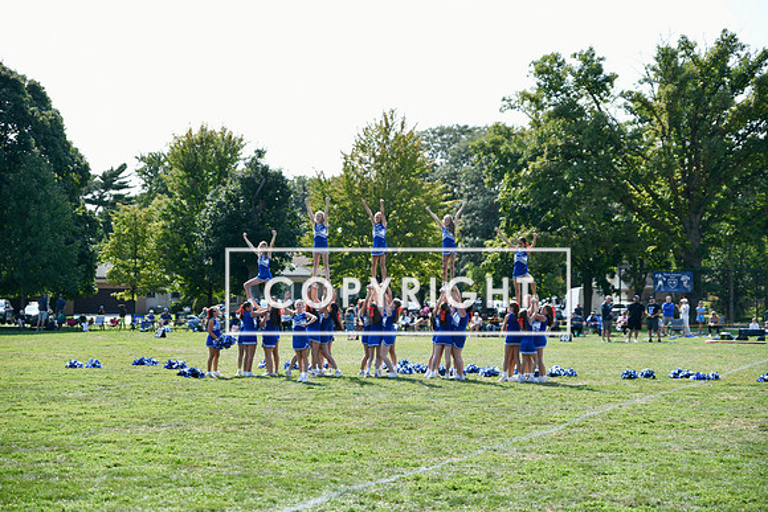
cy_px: 256
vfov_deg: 19.5
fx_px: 1494
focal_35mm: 70
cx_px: 384
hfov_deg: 28.8
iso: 125
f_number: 2.8
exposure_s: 1/1000
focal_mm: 70
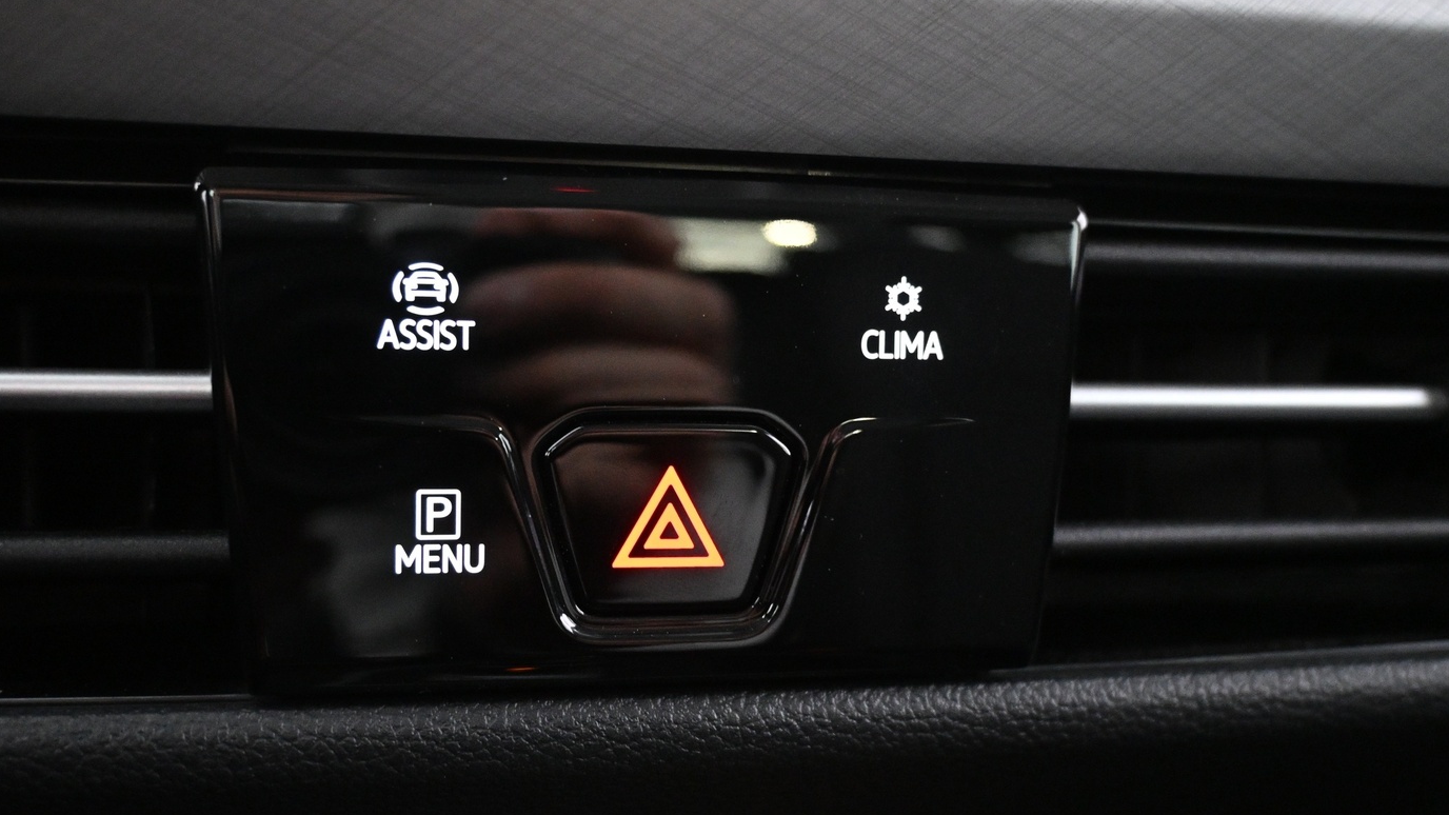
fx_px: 1422
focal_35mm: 37
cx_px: 611
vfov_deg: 31.9
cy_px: 463
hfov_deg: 53.8
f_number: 3.8
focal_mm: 20
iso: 4000
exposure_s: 1/20
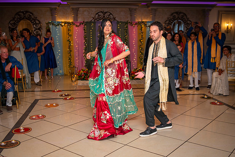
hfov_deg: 49.1
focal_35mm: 39
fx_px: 257
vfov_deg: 33.9
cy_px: 78
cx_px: 115
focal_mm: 34
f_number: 2.8
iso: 400
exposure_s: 1/160
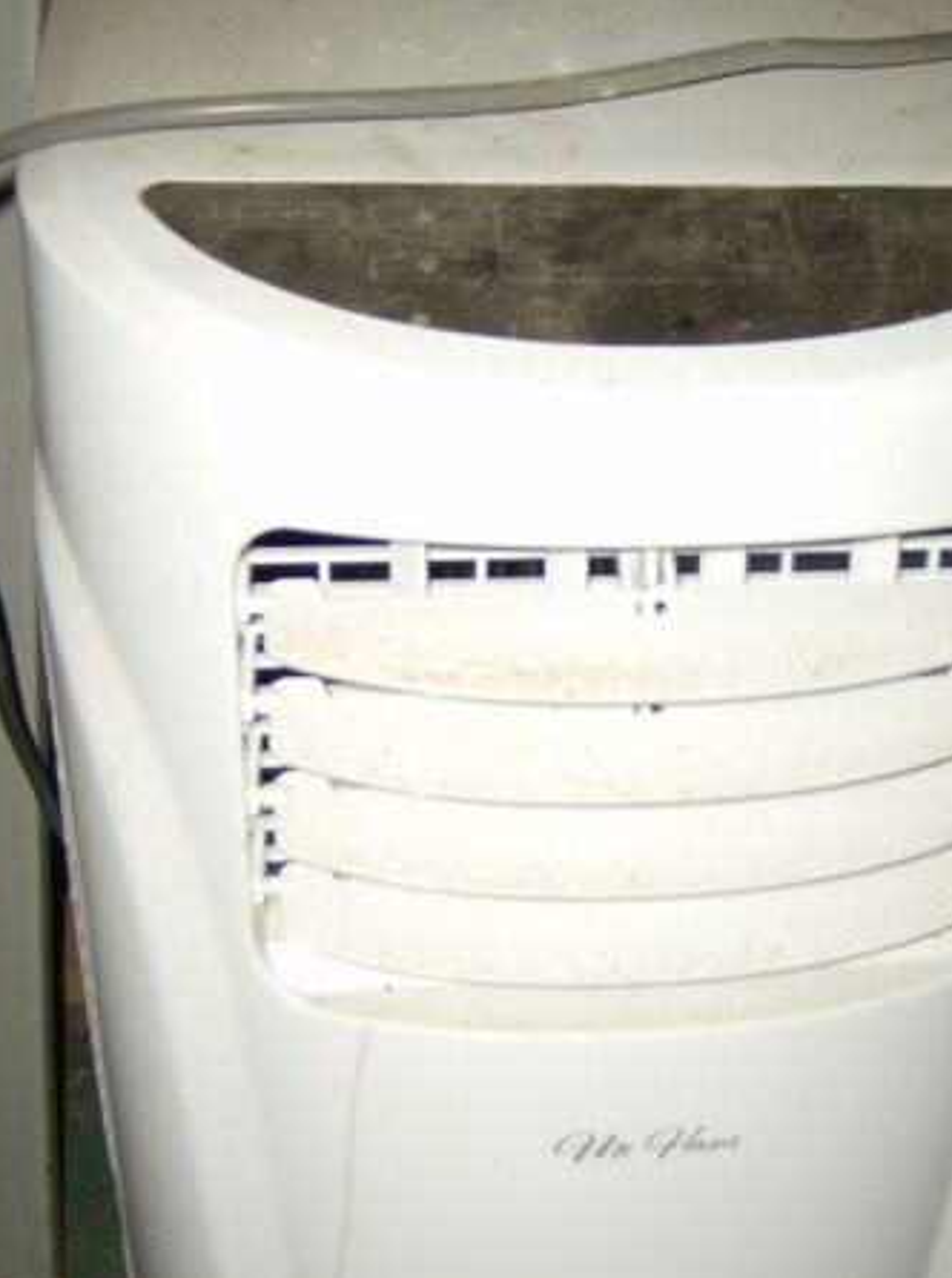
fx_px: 1916
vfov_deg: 36.9
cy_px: 682
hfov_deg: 27.8
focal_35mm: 52
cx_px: 608
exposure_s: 1/60
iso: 200
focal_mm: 6
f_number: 2.8
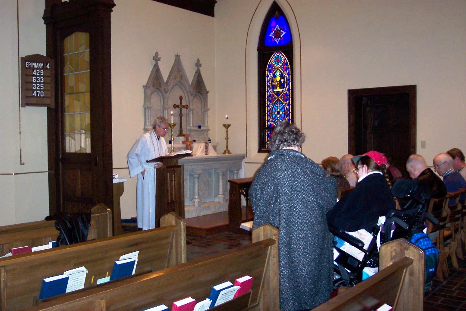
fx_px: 492
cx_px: 233
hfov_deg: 50.7
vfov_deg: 35.1
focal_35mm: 38
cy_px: 156
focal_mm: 8
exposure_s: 1/30
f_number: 2.8
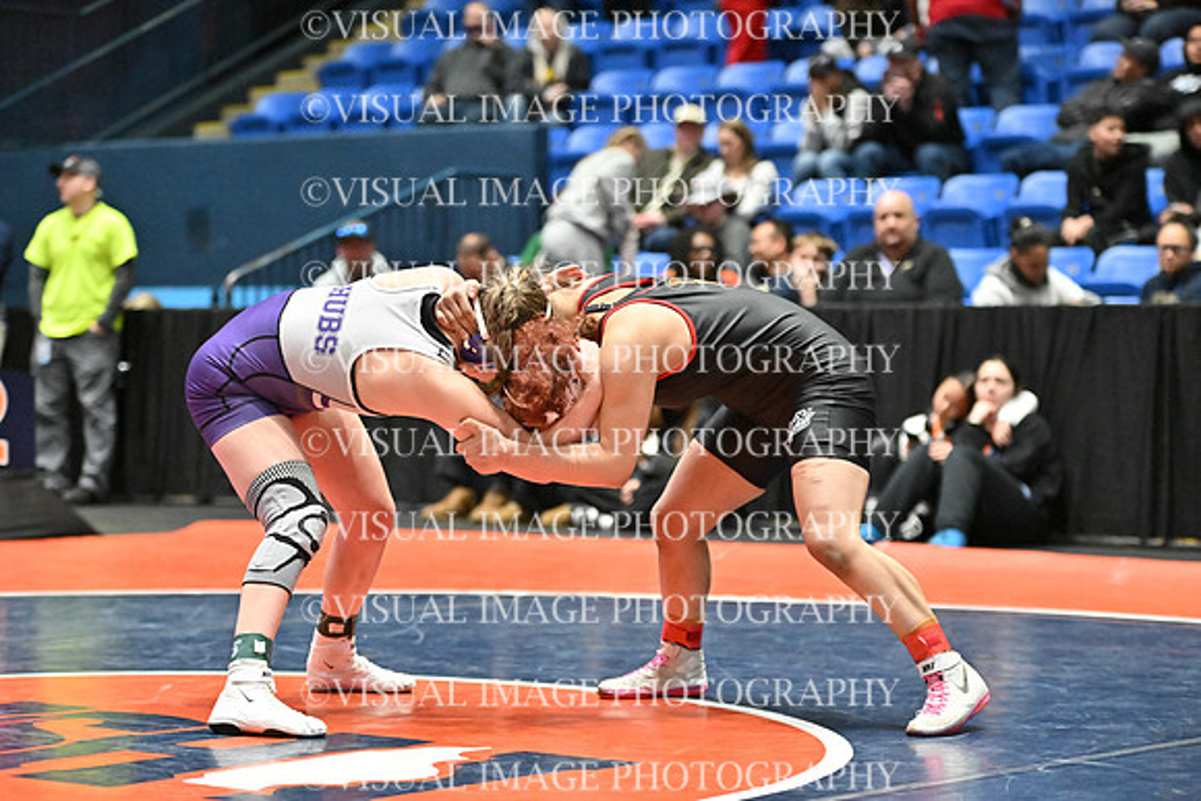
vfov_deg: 13.0
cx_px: 600
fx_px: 3504
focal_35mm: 105
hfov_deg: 19.5
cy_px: 400
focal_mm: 105
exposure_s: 1/1000
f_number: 2.8
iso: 6400
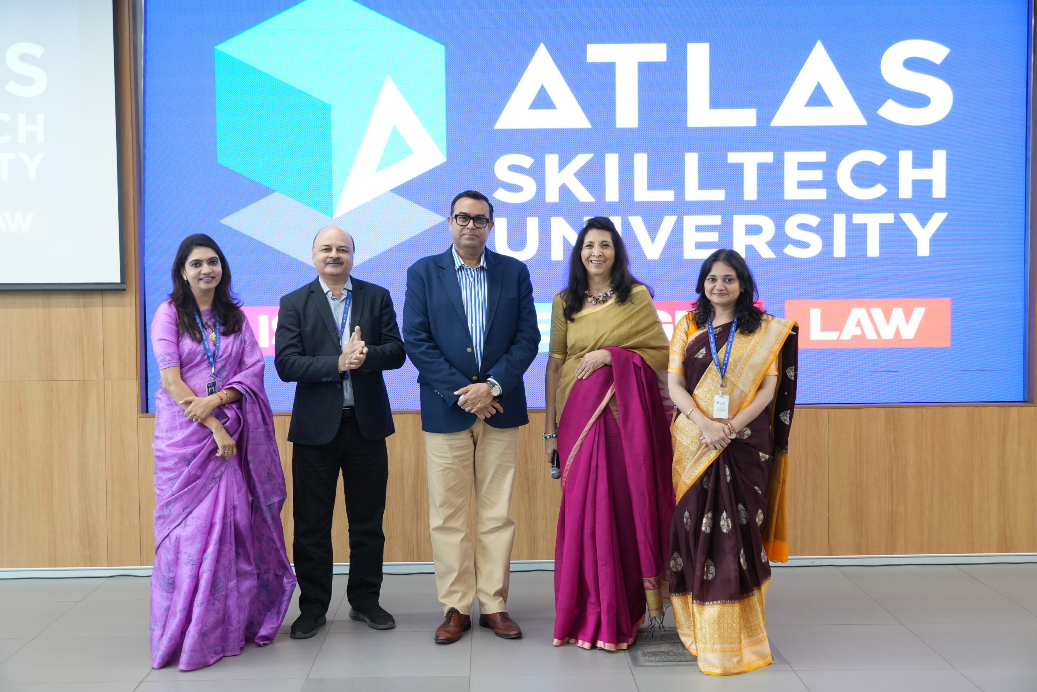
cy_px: 346
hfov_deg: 43.6
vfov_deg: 29.9
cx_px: 518
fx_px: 1296
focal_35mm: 45
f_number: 4.5
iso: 1250
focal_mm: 30
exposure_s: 1/100
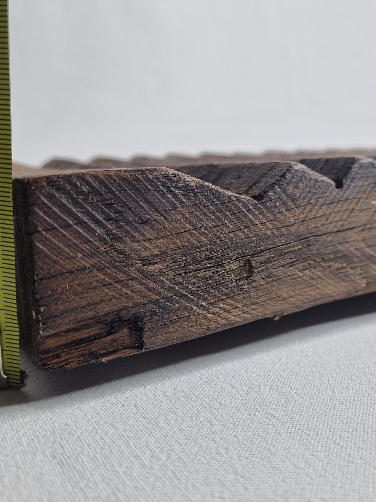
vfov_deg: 52.6
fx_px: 507
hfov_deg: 40.4
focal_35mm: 35
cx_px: 235
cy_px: 250
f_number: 1.8
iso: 100
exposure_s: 1/100
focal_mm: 5.4
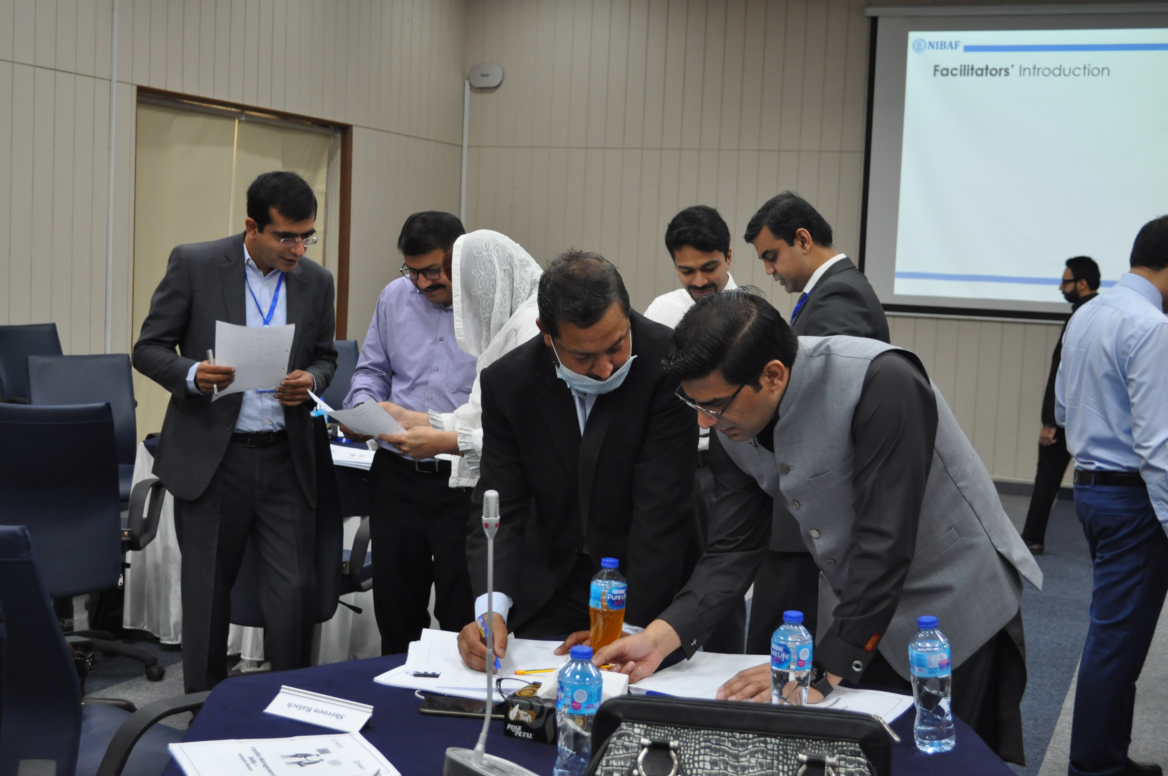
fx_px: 1458
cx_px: 584
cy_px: 388
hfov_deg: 43.7
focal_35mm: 45
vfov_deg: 29.8
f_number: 4.5
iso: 800
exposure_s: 1/50
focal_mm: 30
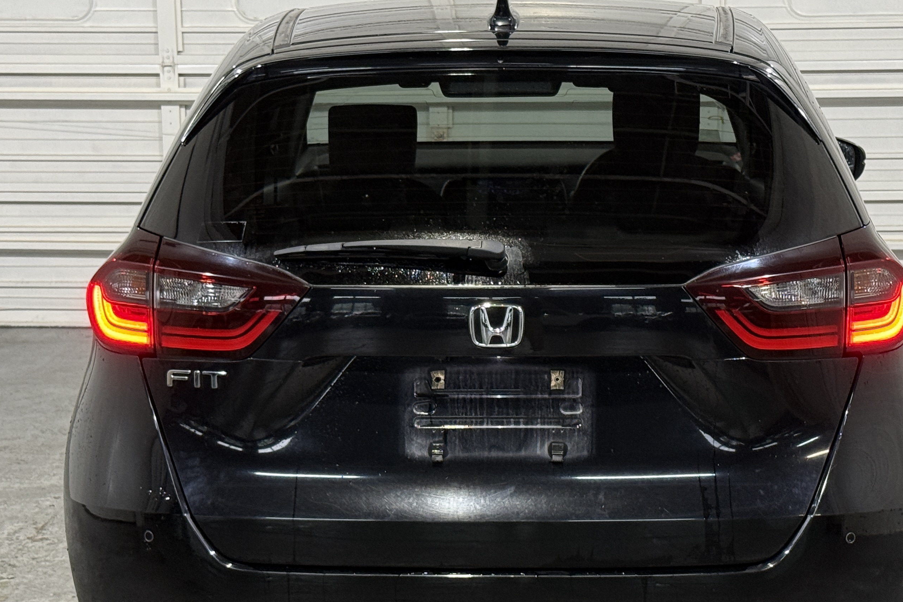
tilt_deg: -11.3
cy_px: 347
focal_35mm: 79
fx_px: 1982
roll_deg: +0.2
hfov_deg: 25.7
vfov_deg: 17.3
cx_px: 497
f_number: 1.78
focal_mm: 6.76
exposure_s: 1/60
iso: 200
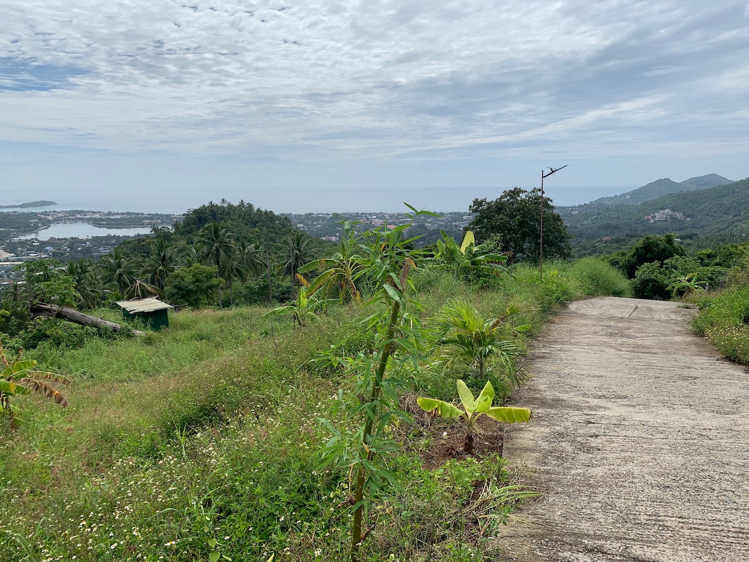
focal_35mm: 26
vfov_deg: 53.1
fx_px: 563
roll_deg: +0.5
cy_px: 281
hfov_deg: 67.3
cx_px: 374
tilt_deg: -8.5
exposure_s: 1/4464
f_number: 1.8
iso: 25
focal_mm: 4.25
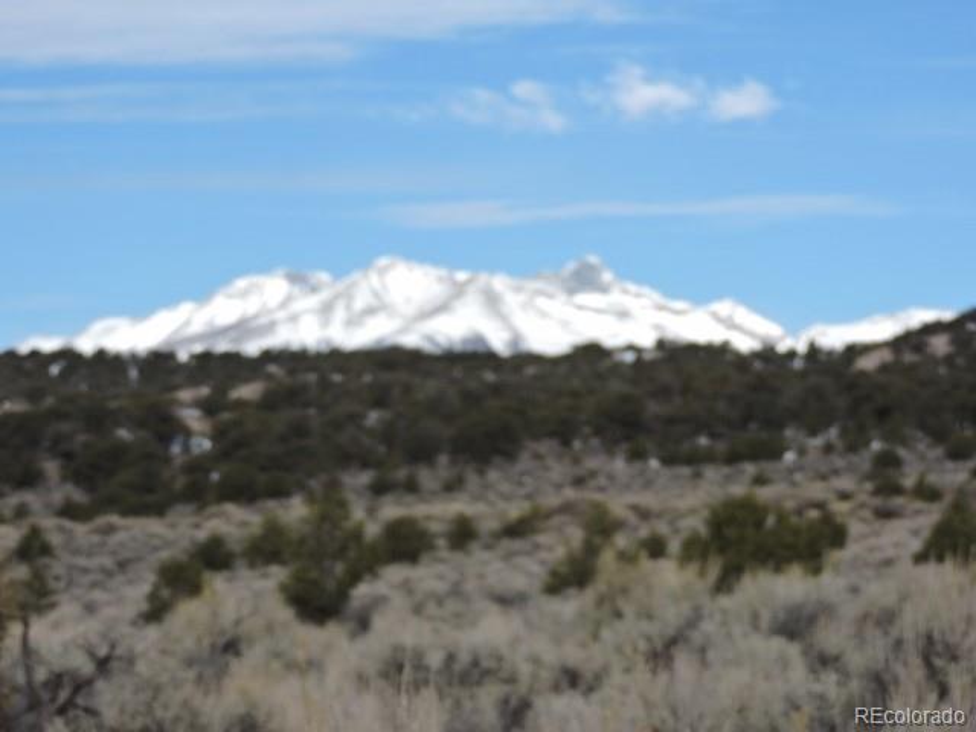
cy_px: 366
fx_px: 3383
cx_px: 488
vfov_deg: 12.3
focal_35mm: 120
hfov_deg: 16.4
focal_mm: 21.4
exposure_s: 1/800
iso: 100
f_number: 4.2
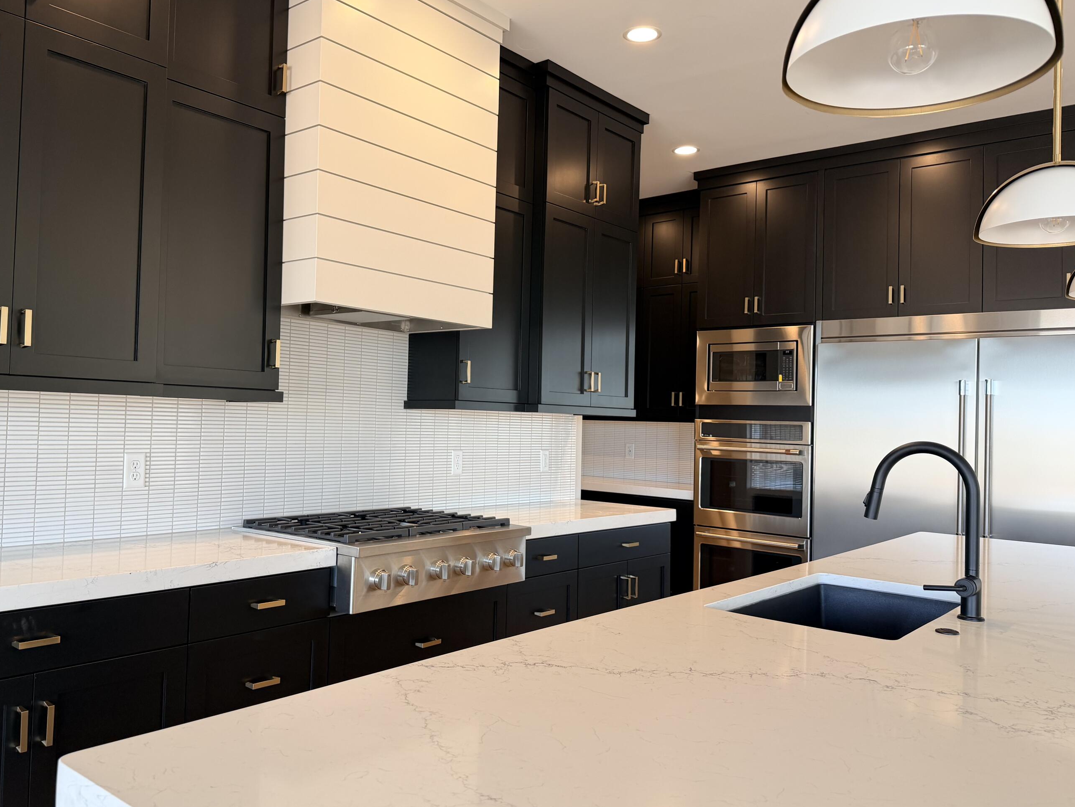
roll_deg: -1.7
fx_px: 870
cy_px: 393
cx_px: 463
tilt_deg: +1.1
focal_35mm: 28
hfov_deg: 63.2
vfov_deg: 49.8
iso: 125
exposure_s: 1/120
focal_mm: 6.76
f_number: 1.78
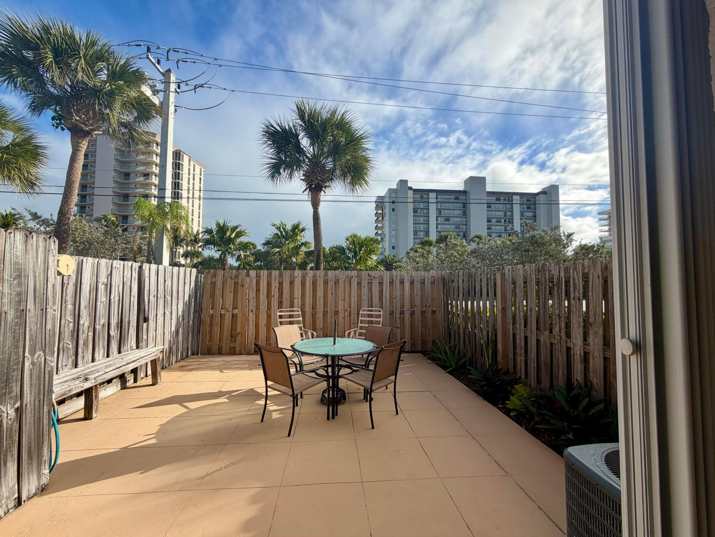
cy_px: 268
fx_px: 289
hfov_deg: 102.1
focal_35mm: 14
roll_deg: +0.2
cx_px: 358
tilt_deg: +2.7
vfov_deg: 85.7
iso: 25
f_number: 2.2
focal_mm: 2.22
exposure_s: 1/1189
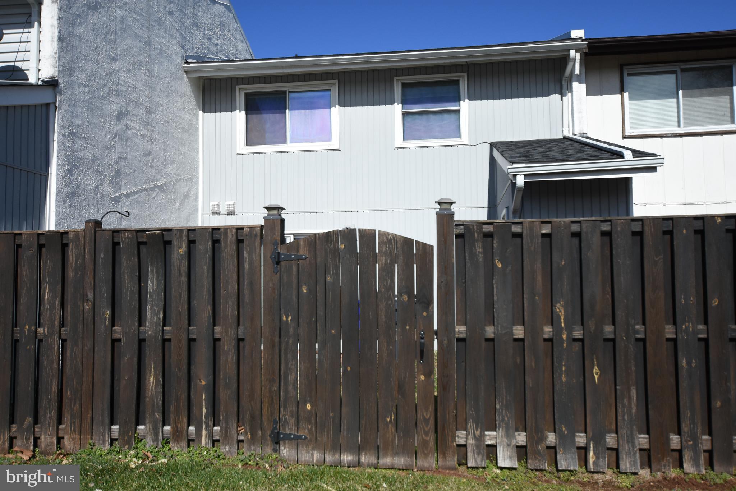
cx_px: 368
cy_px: 246
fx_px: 613
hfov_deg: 61.9
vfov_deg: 43.6
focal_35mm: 30
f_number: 3.5
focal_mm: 20
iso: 400
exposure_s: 1/6400
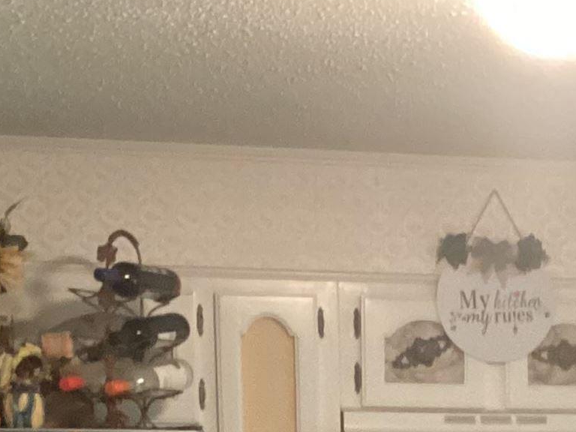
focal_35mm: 124
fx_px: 2063
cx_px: 663
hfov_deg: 15.4
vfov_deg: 11.3
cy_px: 721
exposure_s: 1/40
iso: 320
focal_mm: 3.3
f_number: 2.4
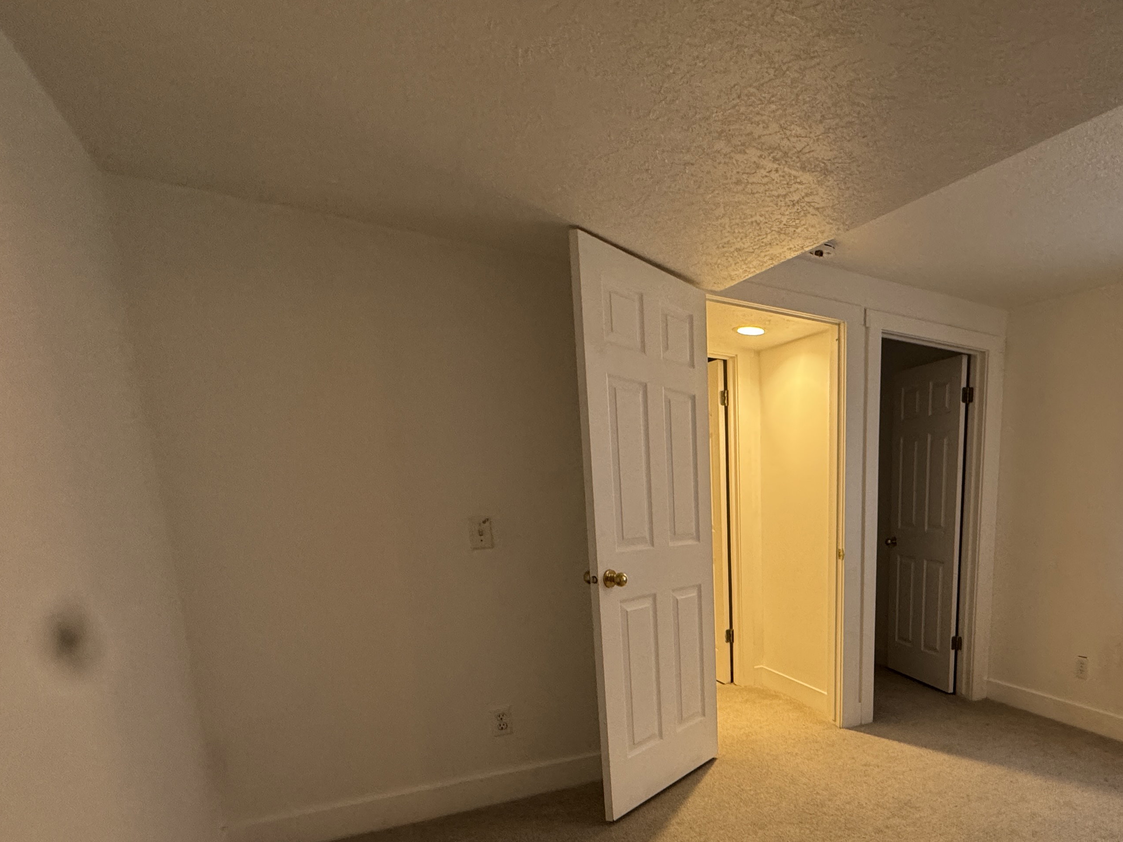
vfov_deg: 57.6
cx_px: 870
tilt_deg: -11.9
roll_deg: -1.1
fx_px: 714
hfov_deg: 70.1
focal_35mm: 22
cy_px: 643
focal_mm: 2.22
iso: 320
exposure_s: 1/60
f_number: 2.2
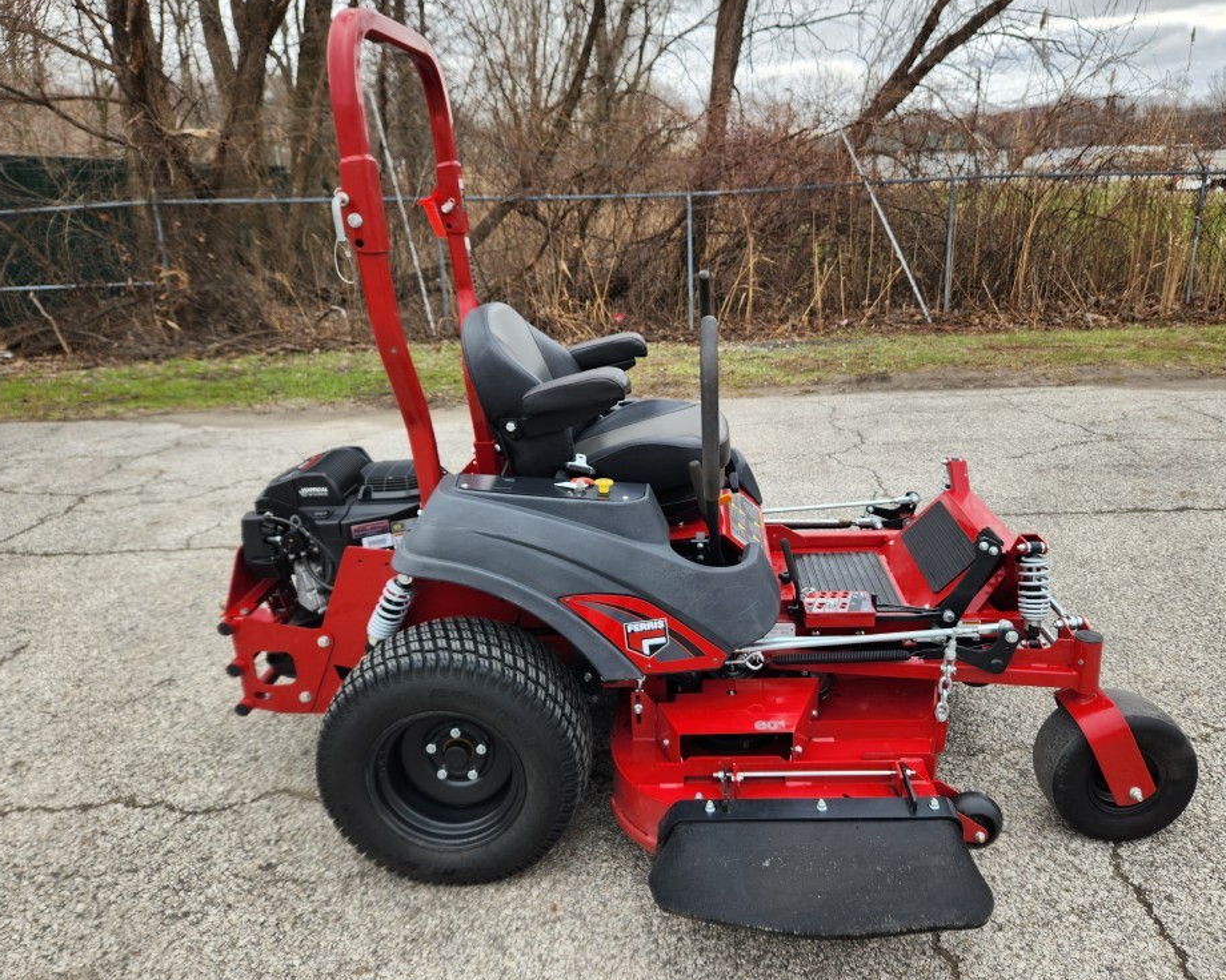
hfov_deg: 67.9
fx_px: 907
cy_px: 483
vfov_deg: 56.8
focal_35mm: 25
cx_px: 673
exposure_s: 1/243
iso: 20
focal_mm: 5.4
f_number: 1.8
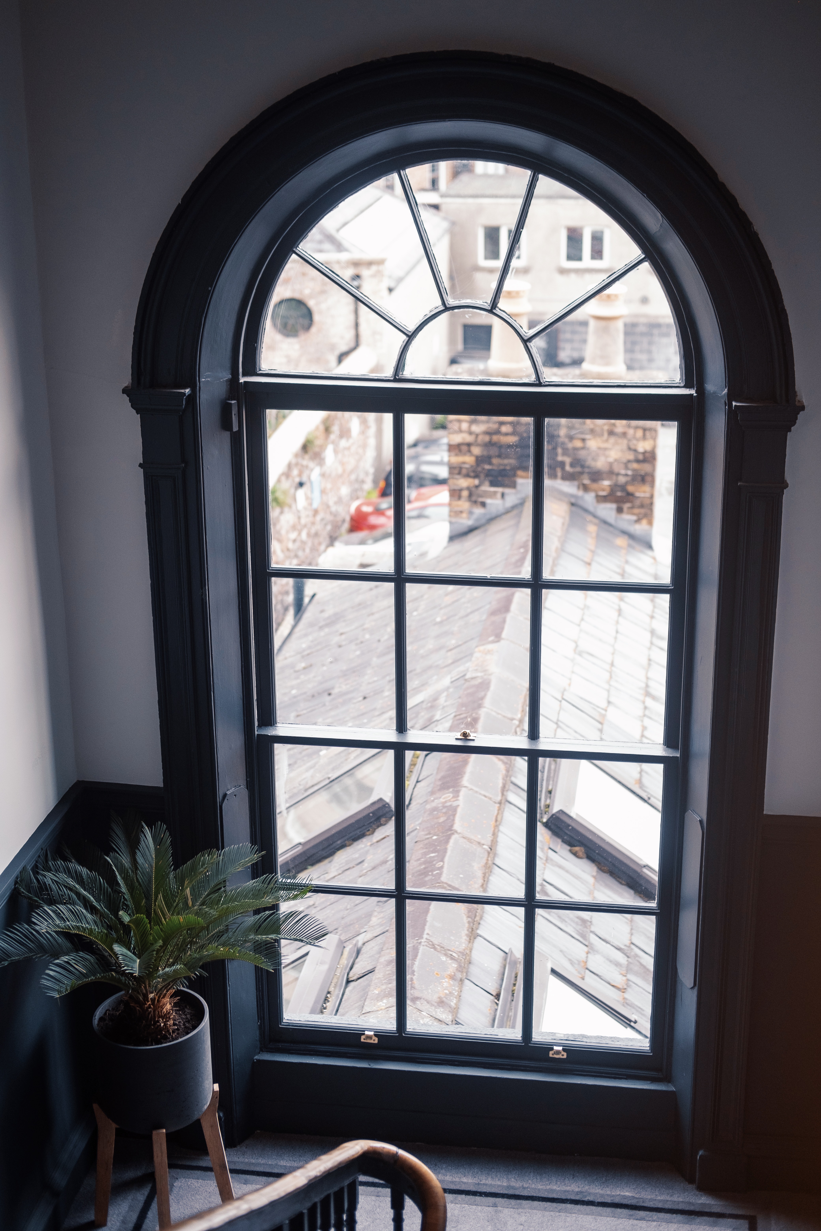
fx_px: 1813
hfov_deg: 25.5
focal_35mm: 53
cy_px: 616
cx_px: 410
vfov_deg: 37.5
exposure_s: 1/250
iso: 500
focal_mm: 35
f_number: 2.2
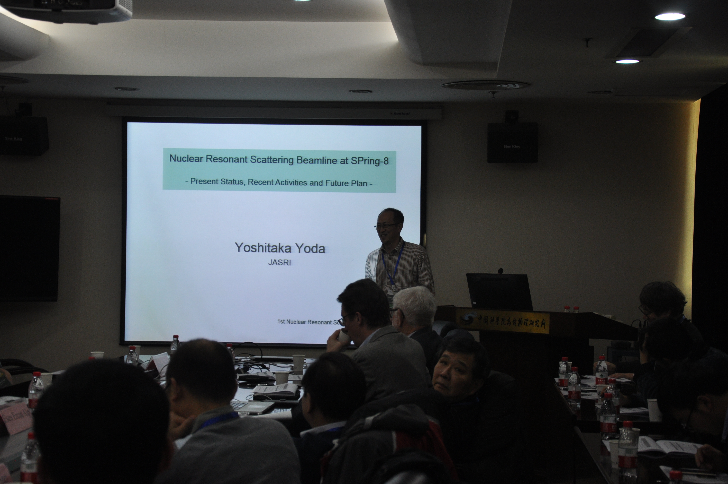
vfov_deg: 18.9
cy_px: 242
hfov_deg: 28.1
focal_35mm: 72
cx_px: 364
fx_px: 1454
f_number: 4.8
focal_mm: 48
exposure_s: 1/60
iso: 500
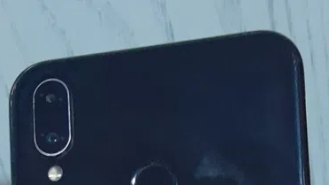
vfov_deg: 10.7
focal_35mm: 104
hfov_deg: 20.6
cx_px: 150
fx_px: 907
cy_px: 364
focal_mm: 3.98
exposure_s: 1/25
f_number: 1.8
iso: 500
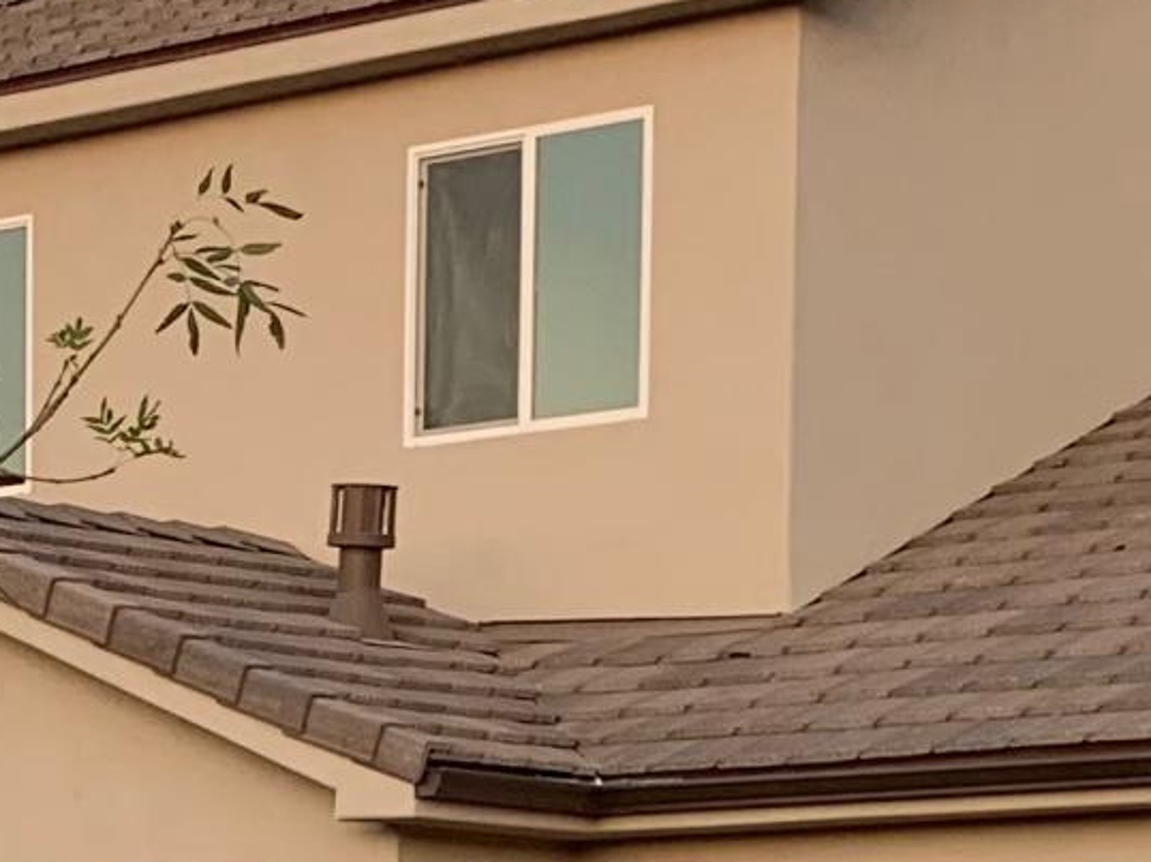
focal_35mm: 145
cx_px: -56
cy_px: 1487
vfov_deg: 9.8
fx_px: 4819
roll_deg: -0.9
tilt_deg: -3.7
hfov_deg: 13.4
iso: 64
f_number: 1.8
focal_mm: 4.25
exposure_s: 1/121
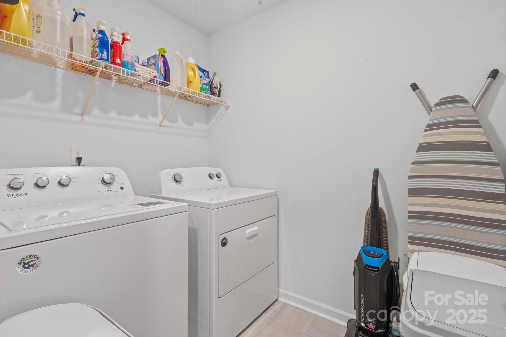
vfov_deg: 73.7
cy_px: 168
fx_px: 225
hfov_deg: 96.7
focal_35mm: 16
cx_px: 253
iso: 100
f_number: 11
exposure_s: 1
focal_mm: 16
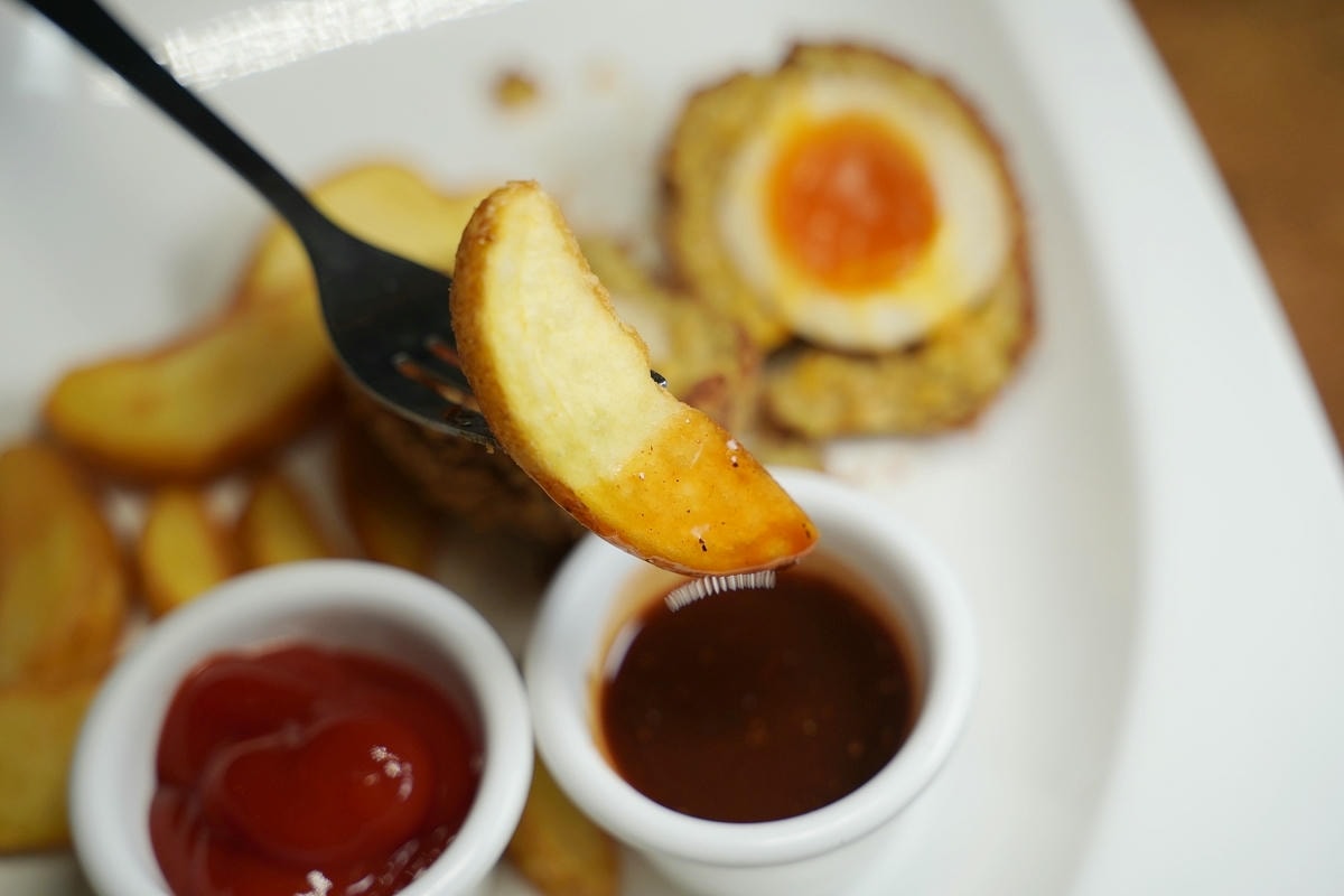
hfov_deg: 27.0
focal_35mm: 75
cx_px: 672
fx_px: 2800
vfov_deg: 18.2
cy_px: 448
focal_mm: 75
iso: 100
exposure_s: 1/80
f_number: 4
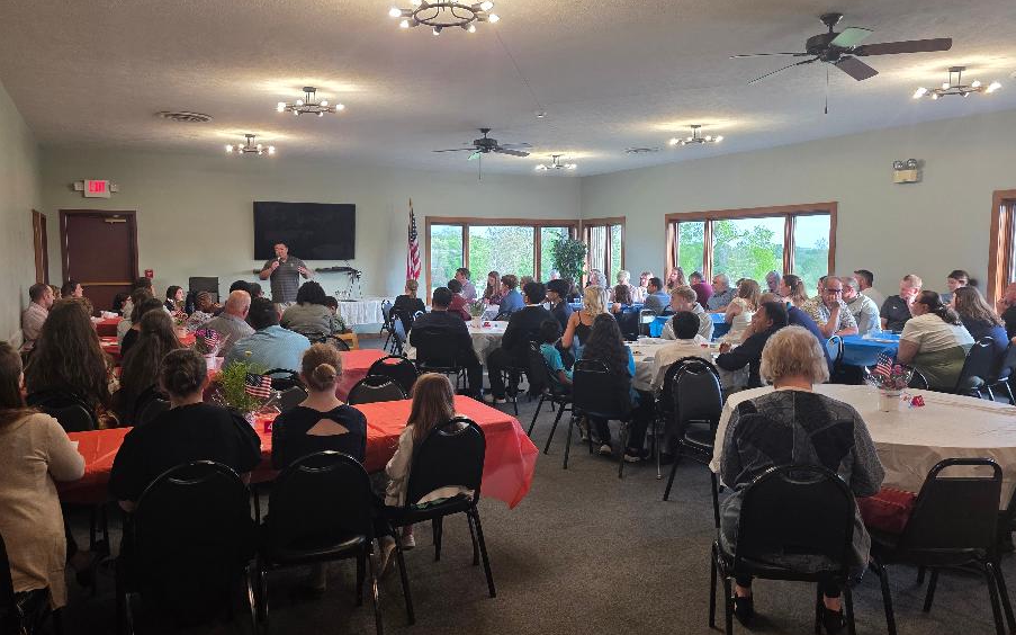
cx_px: 489
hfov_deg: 68.4
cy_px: 311
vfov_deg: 46.0
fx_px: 747
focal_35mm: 27
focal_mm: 6.25
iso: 250
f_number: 1.7
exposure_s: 1/120
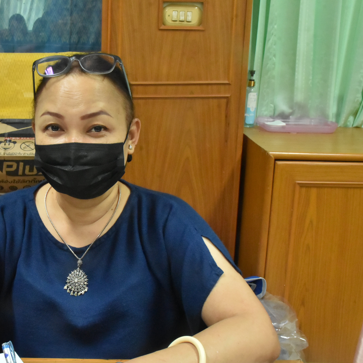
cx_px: 76
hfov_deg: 30.0
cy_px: 195
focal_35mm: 56
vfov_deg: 30.7
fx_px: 661
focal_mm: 27
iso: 3200
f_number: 18
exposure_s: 1/20
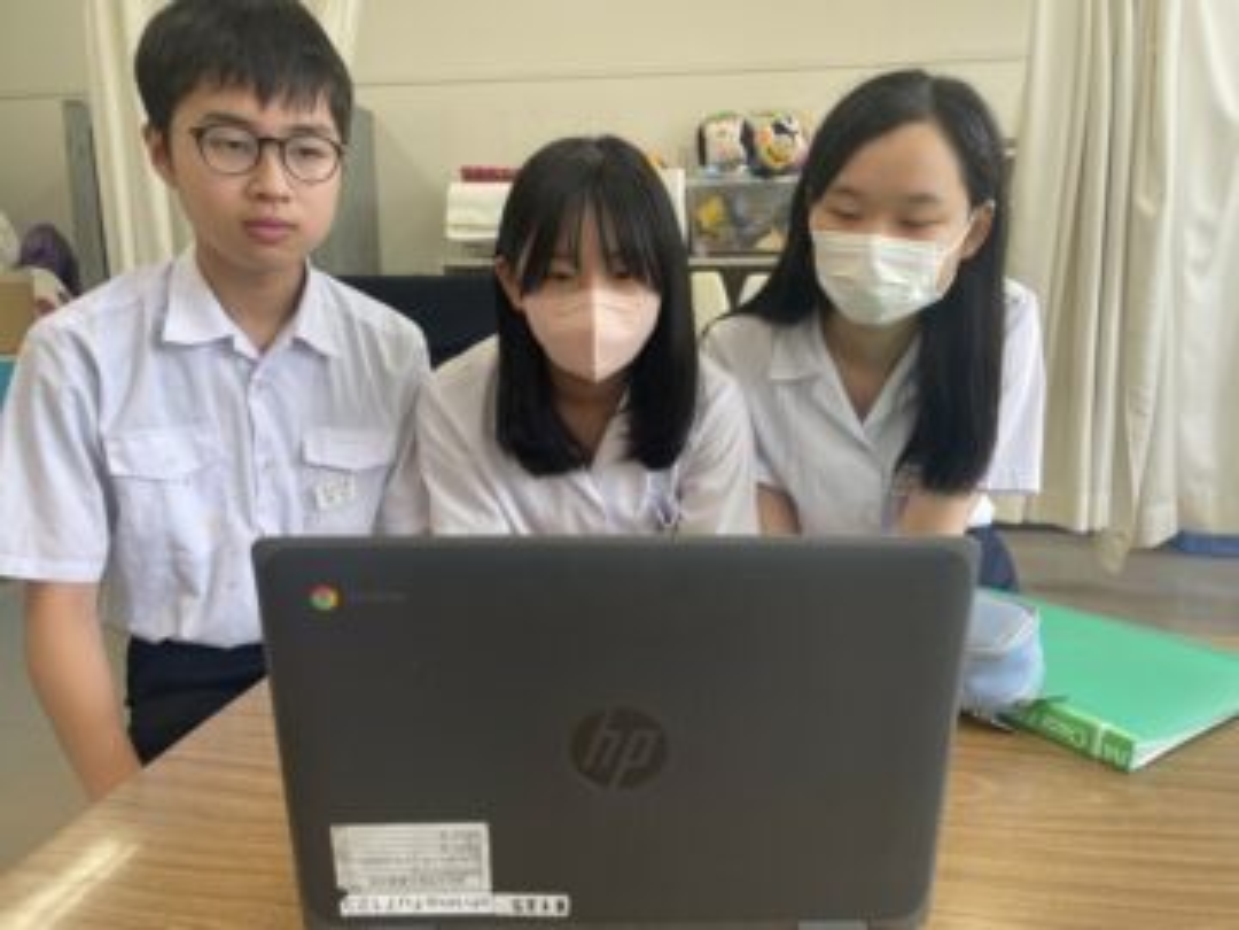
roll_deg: +0.2
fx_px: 931
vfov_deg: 53.1
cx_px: 620
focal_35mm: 26
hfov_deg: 67.3
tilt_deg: -11.7
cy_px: 465
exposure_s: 1/120
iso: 50
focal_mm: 4.2
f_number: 1.6
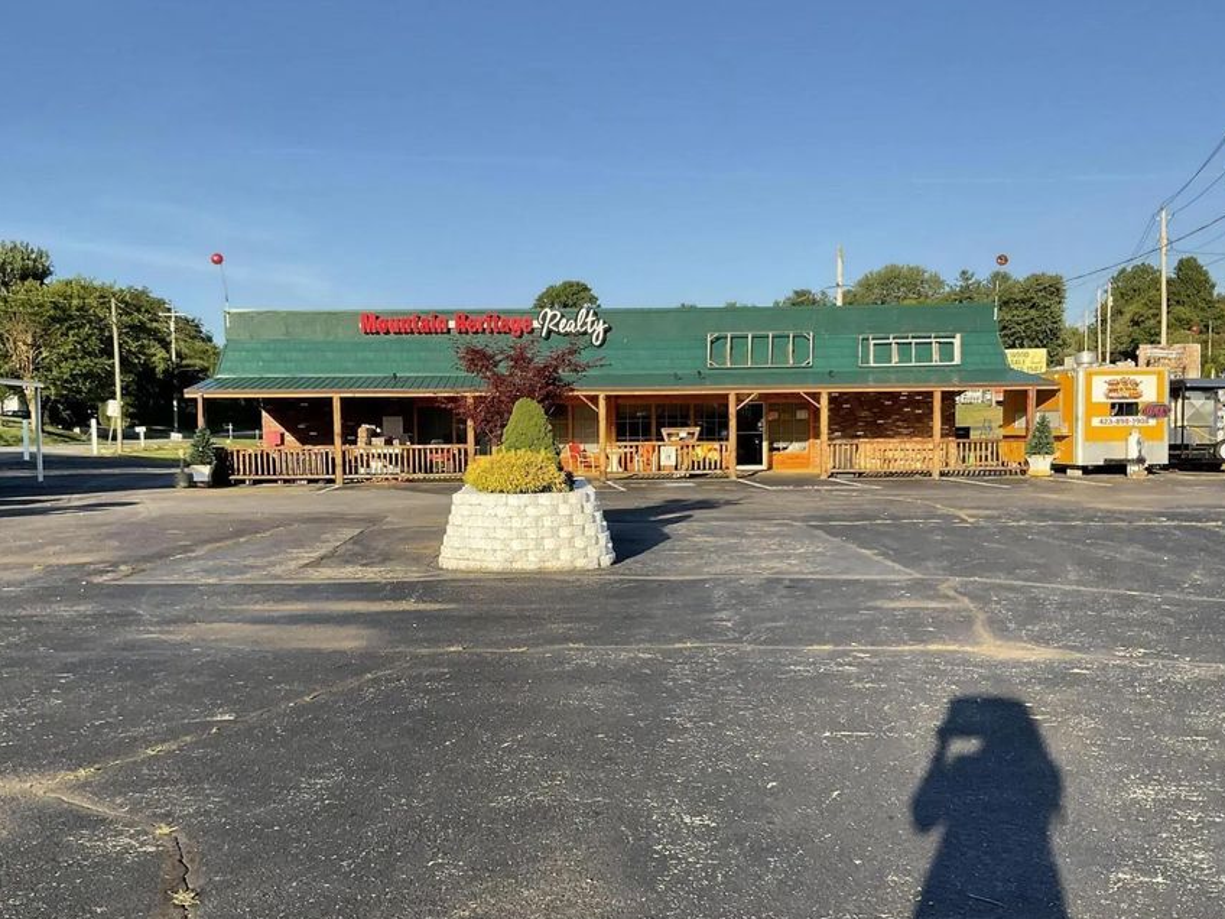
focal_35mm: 35
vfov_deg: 40.6
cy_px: 519
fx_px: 1239
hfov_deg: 52.6
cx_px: 575
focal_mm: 3
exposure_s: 1/1195
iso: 16
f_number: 1.8
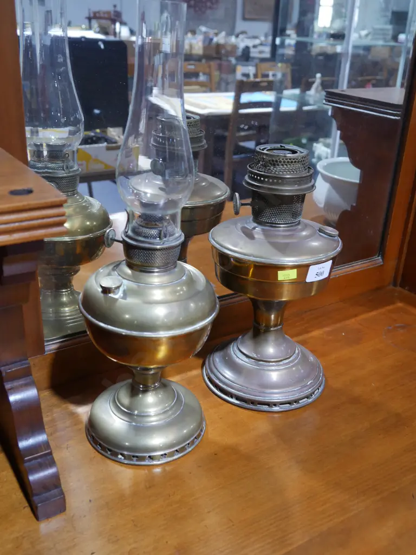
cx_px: 208
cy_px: 278
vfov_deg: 51.4
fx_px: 577
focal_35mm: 36
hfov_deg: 39.7
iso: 640
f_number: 4
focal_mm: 18
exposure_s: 1/60
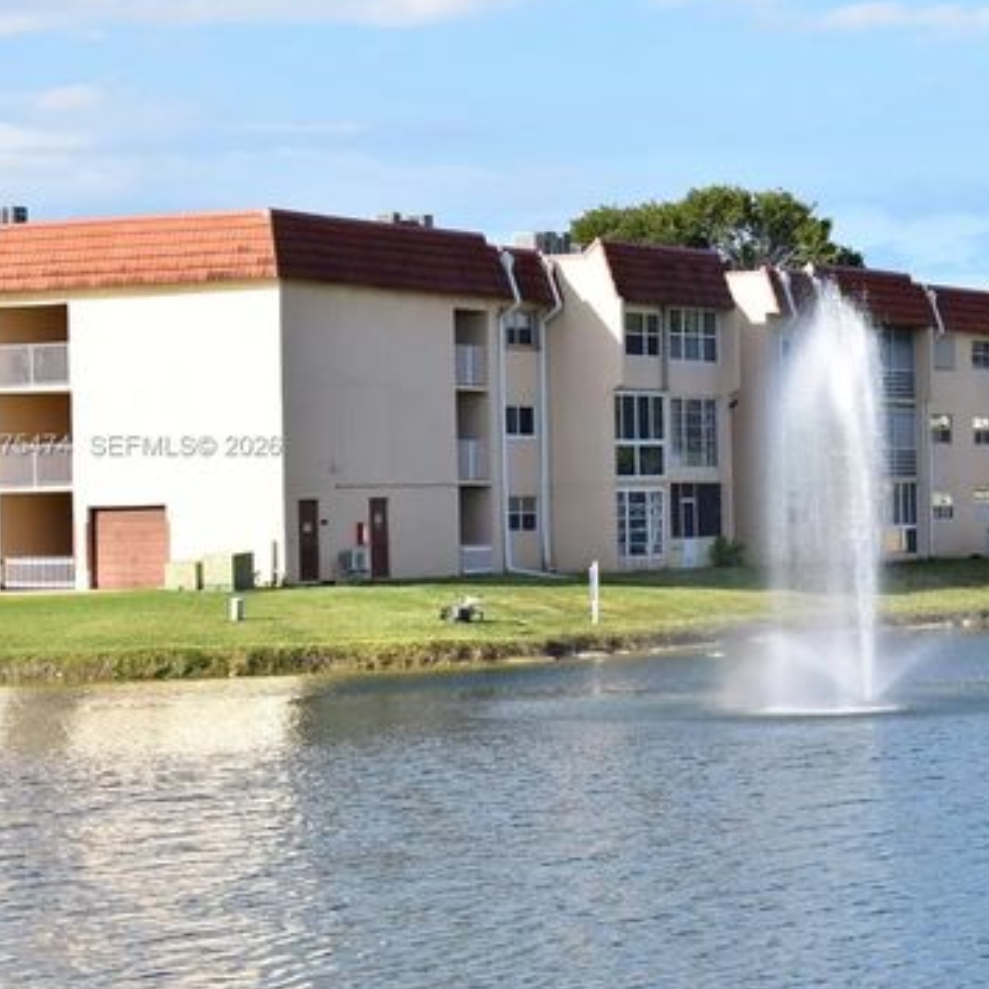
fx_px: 4098
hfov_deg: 13.7
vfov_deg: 13.8
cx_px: 827
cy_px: 447
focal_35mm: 127
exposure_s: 1/200
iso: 100
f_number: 7.1
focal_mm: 55
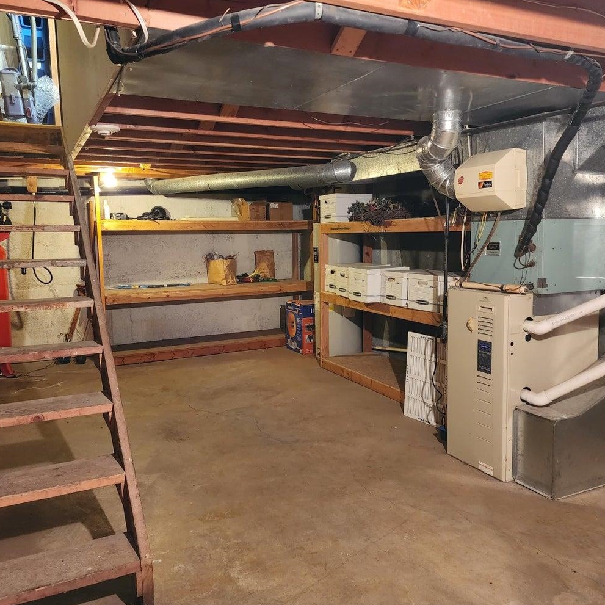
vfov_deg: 57.3
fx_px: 554
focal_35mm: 28
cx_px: 304
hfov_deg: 57.3
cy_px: 295
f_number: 1.8
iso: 640
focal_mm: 6.4
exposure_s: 1/30
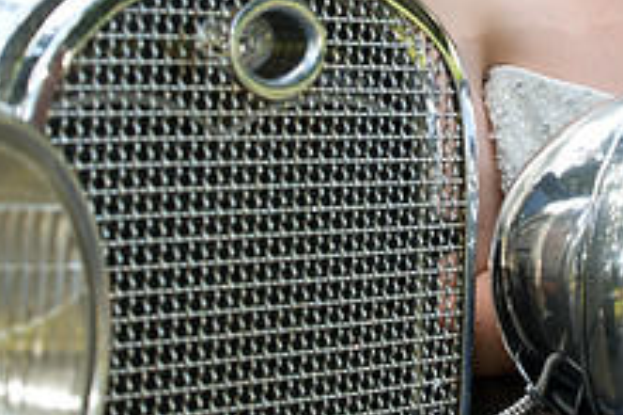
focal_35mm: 205
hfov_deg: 10.0
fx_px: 3545
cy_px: 14
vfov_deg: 6.7
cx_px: 417
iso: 320
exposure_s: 1/125
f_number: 5.6
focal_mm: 78
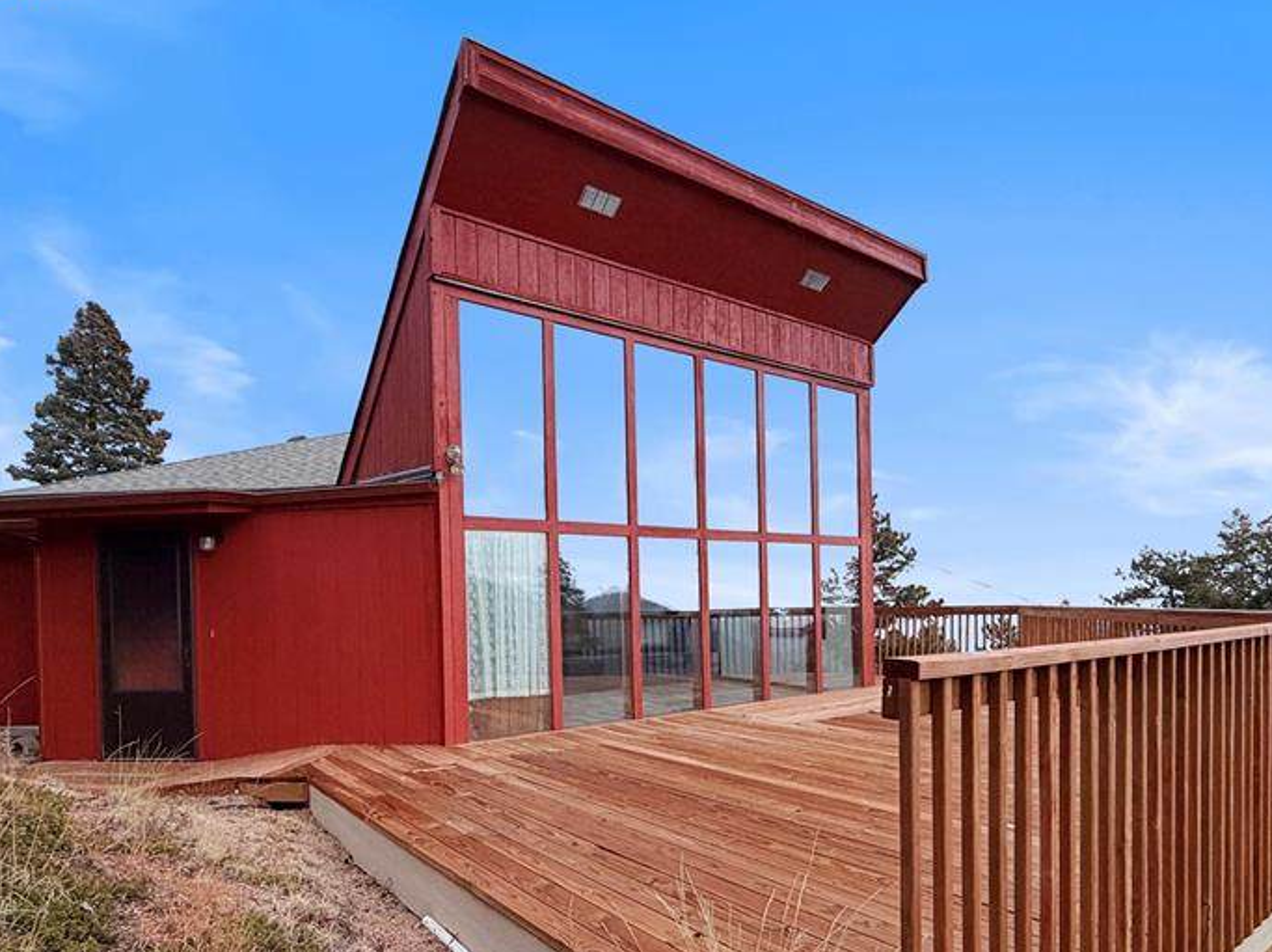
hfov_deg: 79.0
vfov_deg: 62.3
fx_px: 771
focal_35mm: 21
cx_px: 669
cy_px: 606
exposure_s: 1/60
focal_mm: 2.22
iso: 320
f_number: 2.2
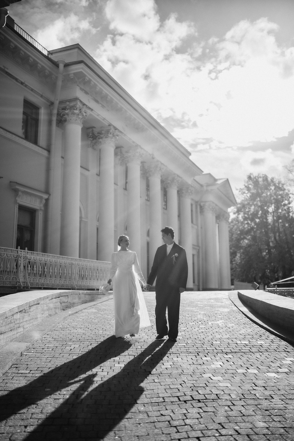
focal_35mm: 35
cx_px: 147
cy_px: 220
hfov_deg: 37.9
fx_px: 429
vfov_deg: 54.4
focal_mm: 35
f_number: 1.2
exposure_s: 1/10000
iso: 100
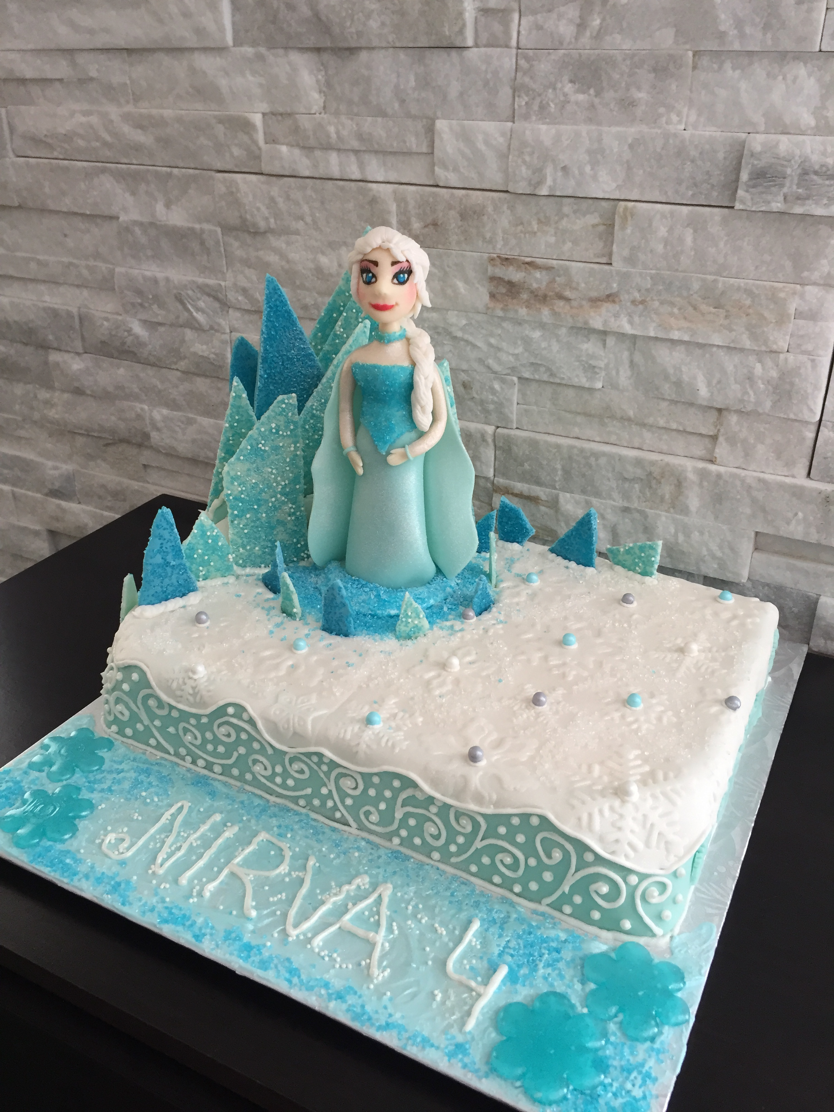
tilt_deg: -28.4
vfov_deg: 61.7
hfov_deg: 48.2
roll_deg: +0.7
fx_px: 932
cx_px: 417
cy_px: 556
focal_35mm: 29
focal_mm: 4.15
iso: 64
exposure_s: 1/30
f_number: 2.2
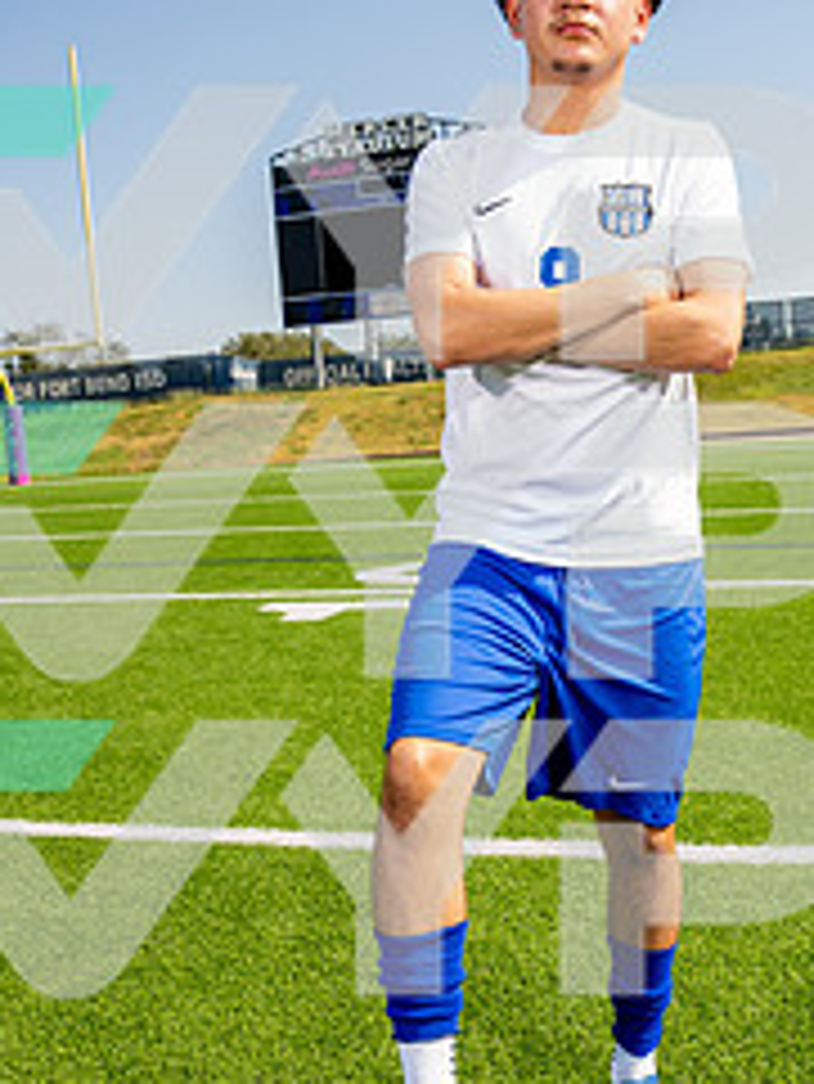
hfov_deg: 33.4
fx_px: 1347
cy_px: 544
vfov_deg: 43.8
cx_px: 517
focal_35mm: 43
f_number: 7.1
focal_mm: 24
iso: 50
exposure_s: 1/125
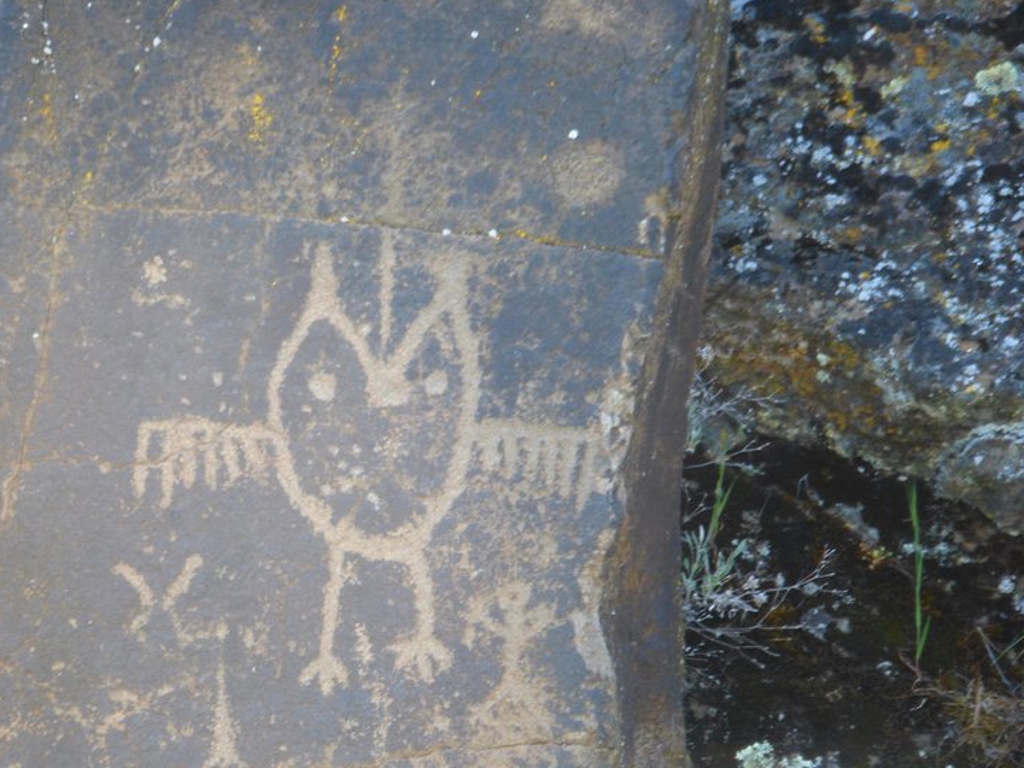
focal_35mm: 312
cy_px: 407
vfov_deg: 4.8
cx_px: 392
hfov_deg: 6.3
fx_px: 9231
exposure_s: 1/40
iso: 80
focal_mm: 45
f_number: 5.8
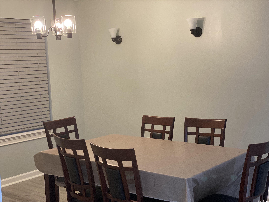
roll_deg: +2.1
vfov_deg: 28.0
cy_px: 101
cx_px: 134
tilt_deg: -5.4
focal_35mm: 52
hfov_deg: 36.8
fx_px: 404
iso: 160
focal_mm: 6
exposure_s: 1/40
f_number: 2
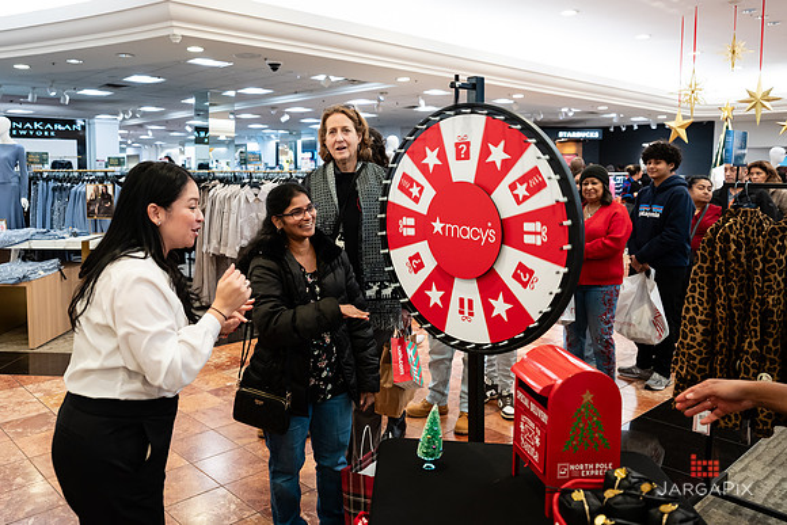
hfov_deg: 63.9
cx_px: 328
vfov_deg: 45.4
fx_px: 625
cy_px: 219
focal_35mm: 29
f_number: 3.2
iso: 1000
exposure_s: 1/160
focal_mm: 24
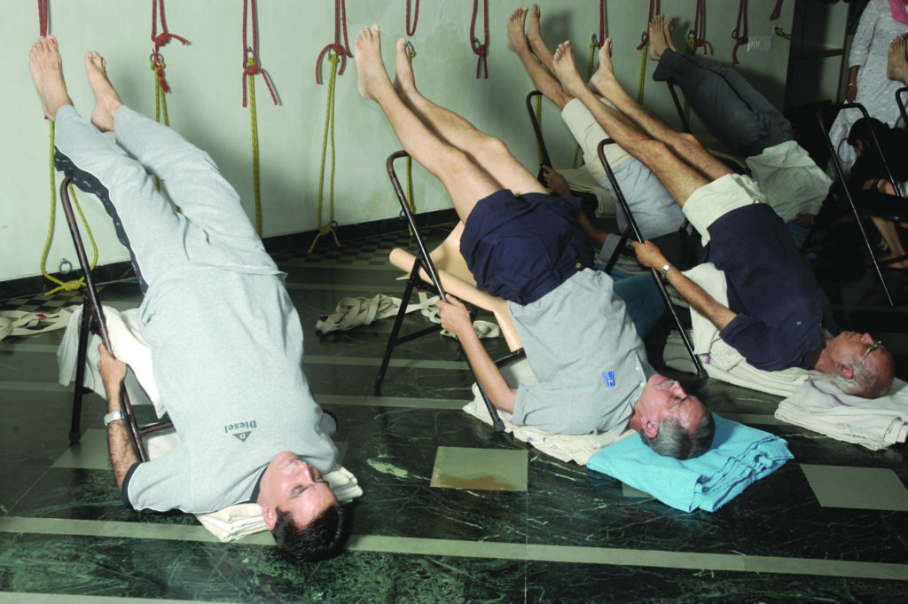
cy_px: 302
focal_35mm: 46
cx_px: 454
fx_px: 1172
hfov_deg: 42.4
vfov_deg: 28.9
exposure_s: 1/60
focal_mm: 31
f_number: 6.3
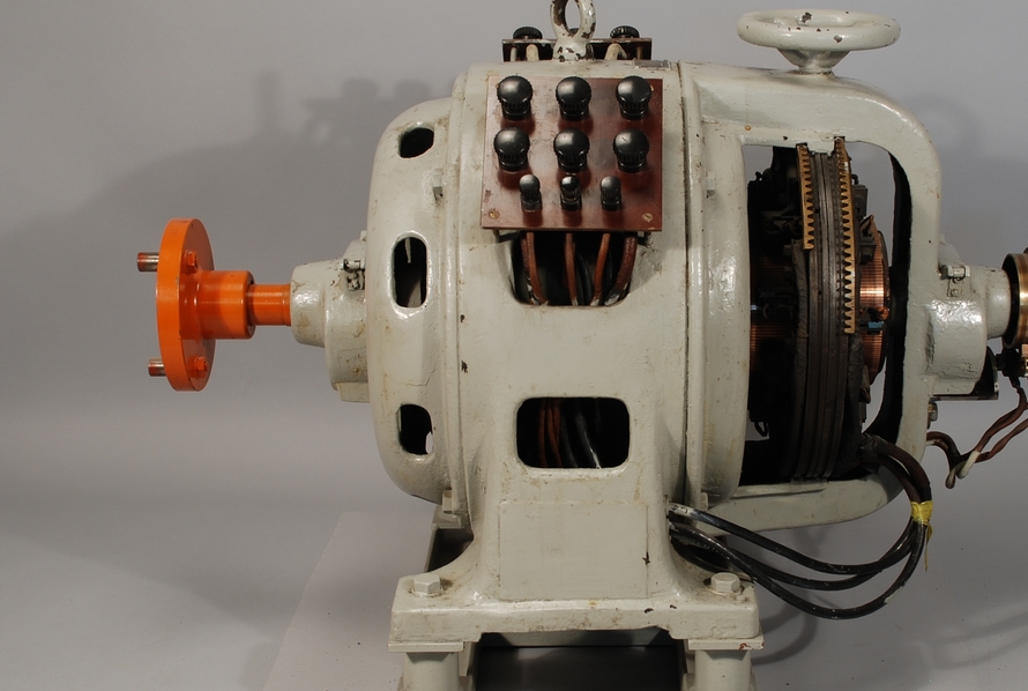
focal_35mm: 63
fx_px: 1794
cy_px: 382
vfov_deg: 21.8
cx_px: 606
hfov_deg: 31.9
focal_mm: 31
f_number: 11
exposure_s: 1/2
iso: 100
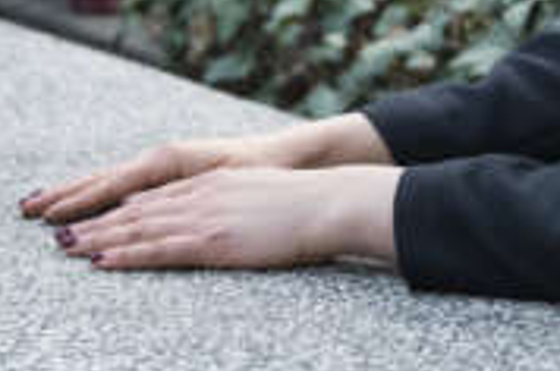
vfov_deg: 9.4
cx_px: 412
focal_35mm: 138
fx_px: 2143
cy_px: -322
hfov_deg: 14.8
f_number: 2.5
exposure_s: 1/400
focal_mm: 35
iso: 640
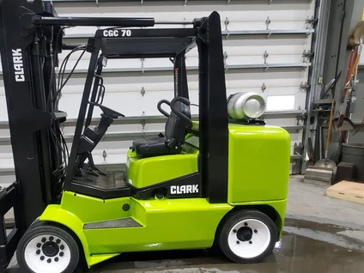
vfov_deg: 58.6
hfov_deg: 72.1
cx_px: 126
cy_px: 158
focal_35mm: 23
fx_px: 242
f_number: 2.2
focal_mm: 1.8
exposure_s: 1/30
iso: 640
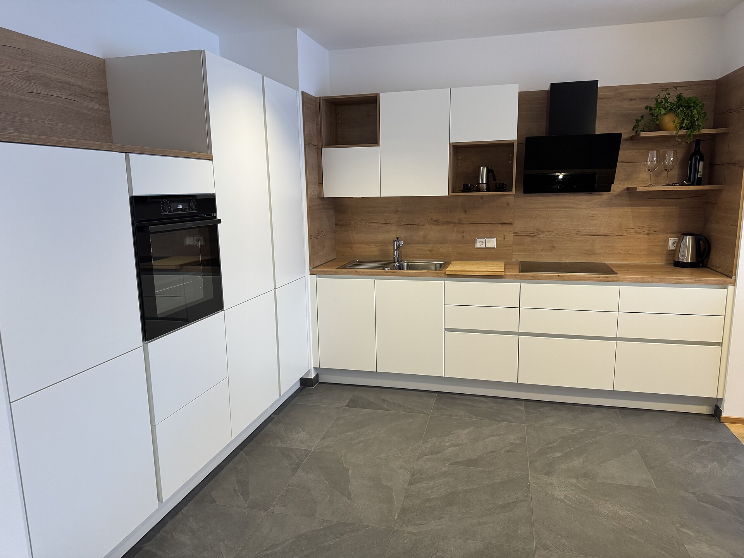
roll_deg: +2.0
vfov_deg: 56.8
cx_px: 372
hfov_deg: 71.6
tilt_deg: -10.1
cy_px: 279
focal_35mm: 24
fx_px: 516
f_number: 1.78
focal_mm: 6.76
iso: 200
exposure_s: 1/100
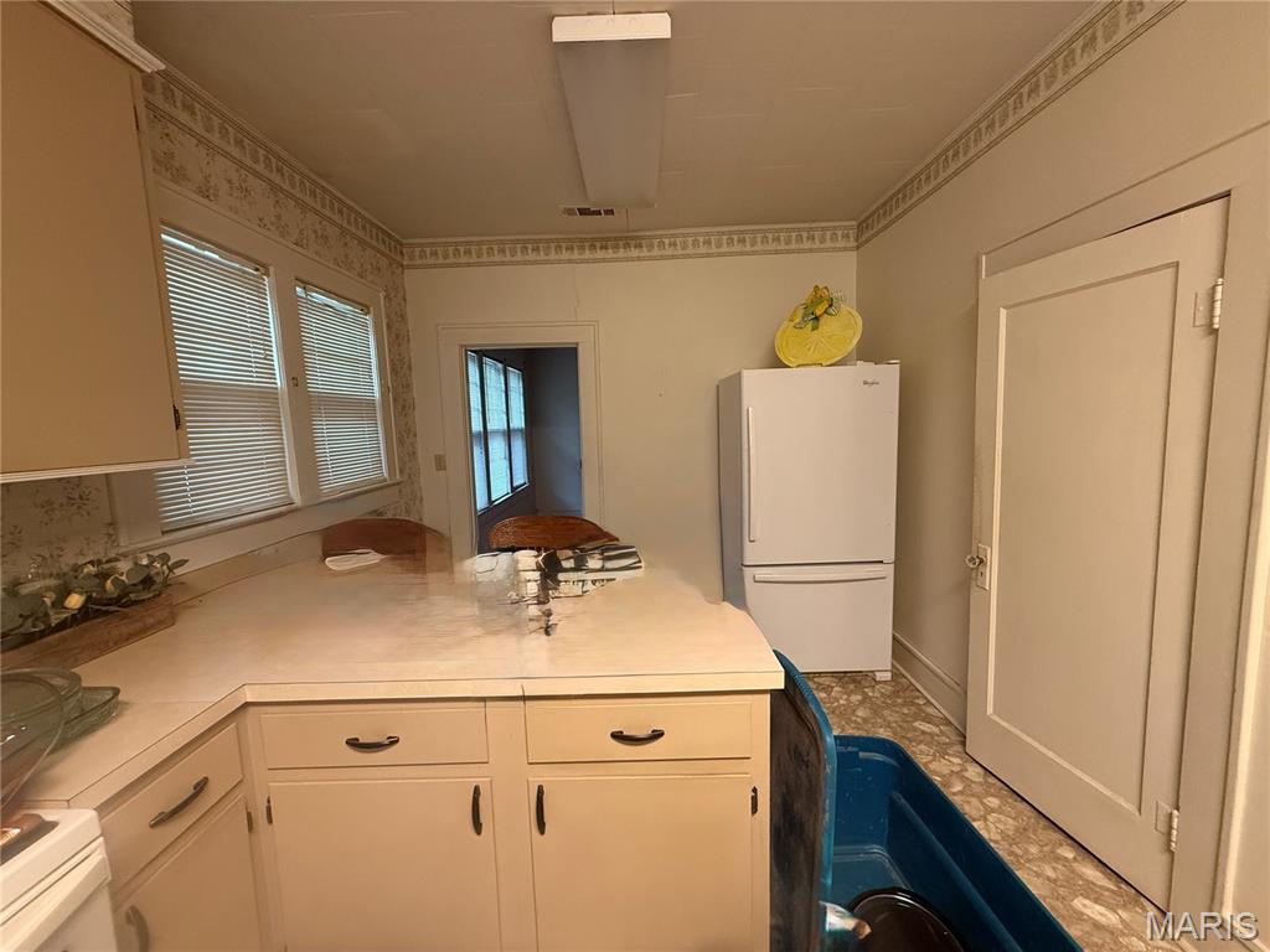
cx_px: 635
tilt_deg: -5.7
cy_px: 476
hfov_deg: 102.1
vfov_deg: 85.7
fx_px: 514
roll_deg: +1.2
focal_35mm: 14
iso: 320
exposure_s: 1/44
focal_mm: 2.22
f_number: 2.2
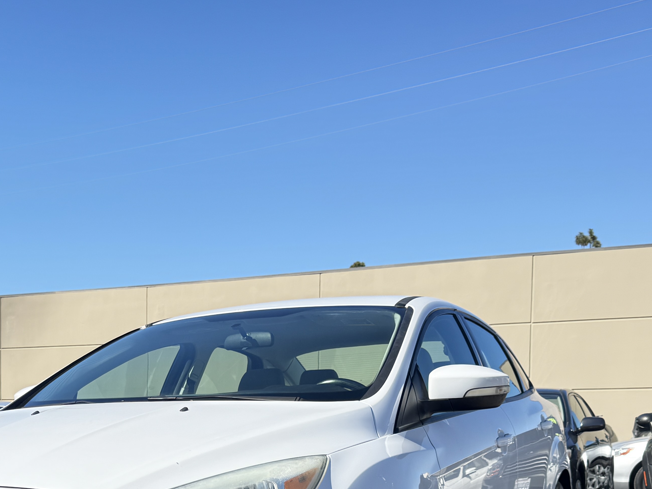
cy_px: 492
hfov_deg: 35.6
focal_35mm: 53
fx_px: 998
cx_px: 191
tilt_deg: -3.2
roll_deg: -1.0
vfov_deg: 26.1
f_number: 1.78
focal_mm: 6.76
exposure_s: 1/1818
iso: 80
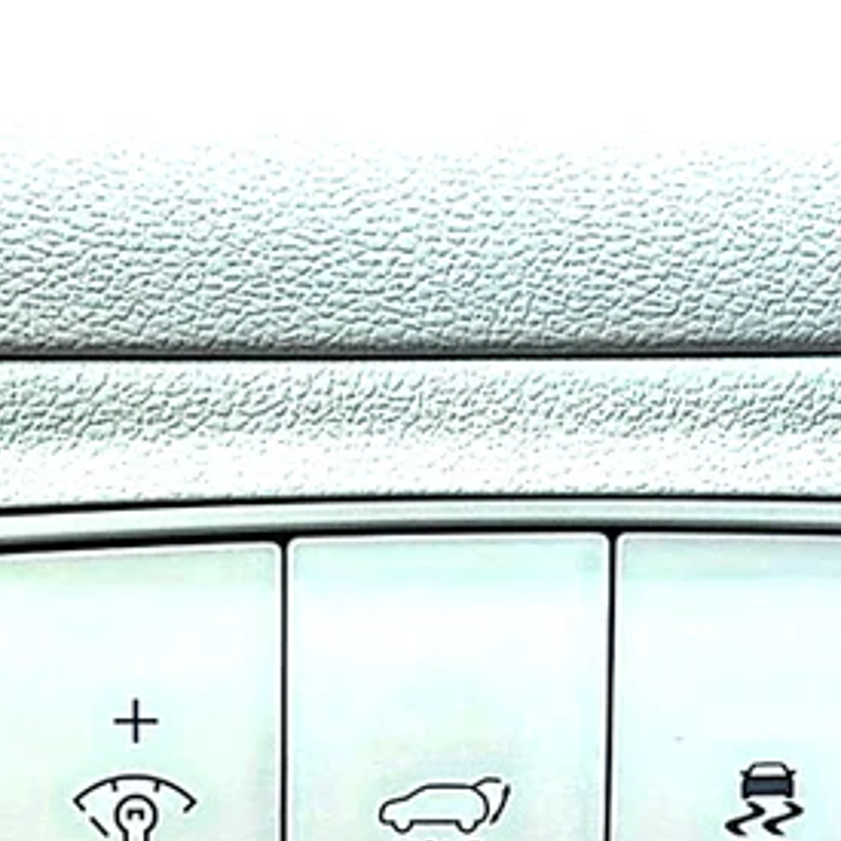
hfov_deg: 19.3
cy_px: 797
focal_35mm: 90
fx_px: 2474
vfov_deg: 18.9
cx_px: 446
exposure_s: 1/73
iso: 64
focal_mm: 6.86
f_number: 1.78
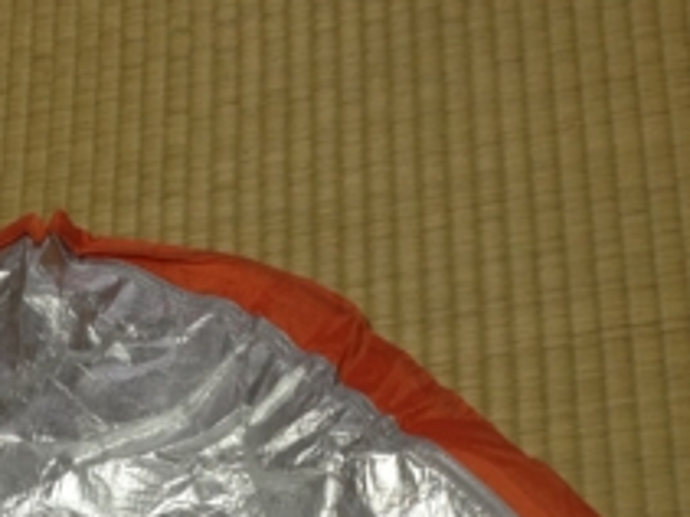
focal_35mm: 94
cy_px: 648
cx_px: 59
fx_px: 1873
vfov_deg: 15.1
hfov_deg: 20.4
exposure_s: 1/20
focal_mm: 4.13
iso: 125
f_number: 2.4
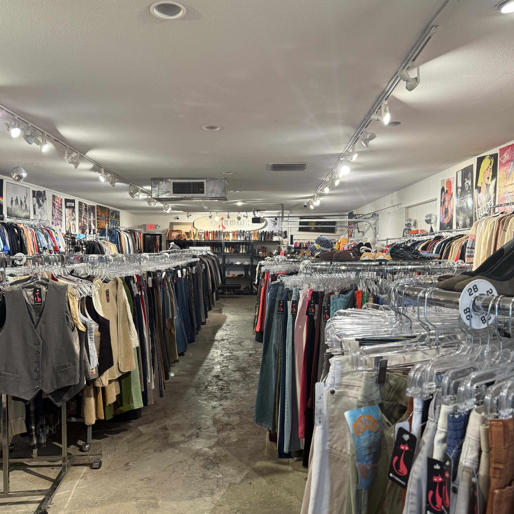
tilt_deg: -2.1
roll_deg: +0.0
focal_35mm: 29
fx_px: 487
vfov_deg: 55.6
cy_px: 273
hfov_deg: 55.6
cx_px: 260
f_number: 1.78
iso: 160
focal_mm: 6.76
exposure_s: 1/60
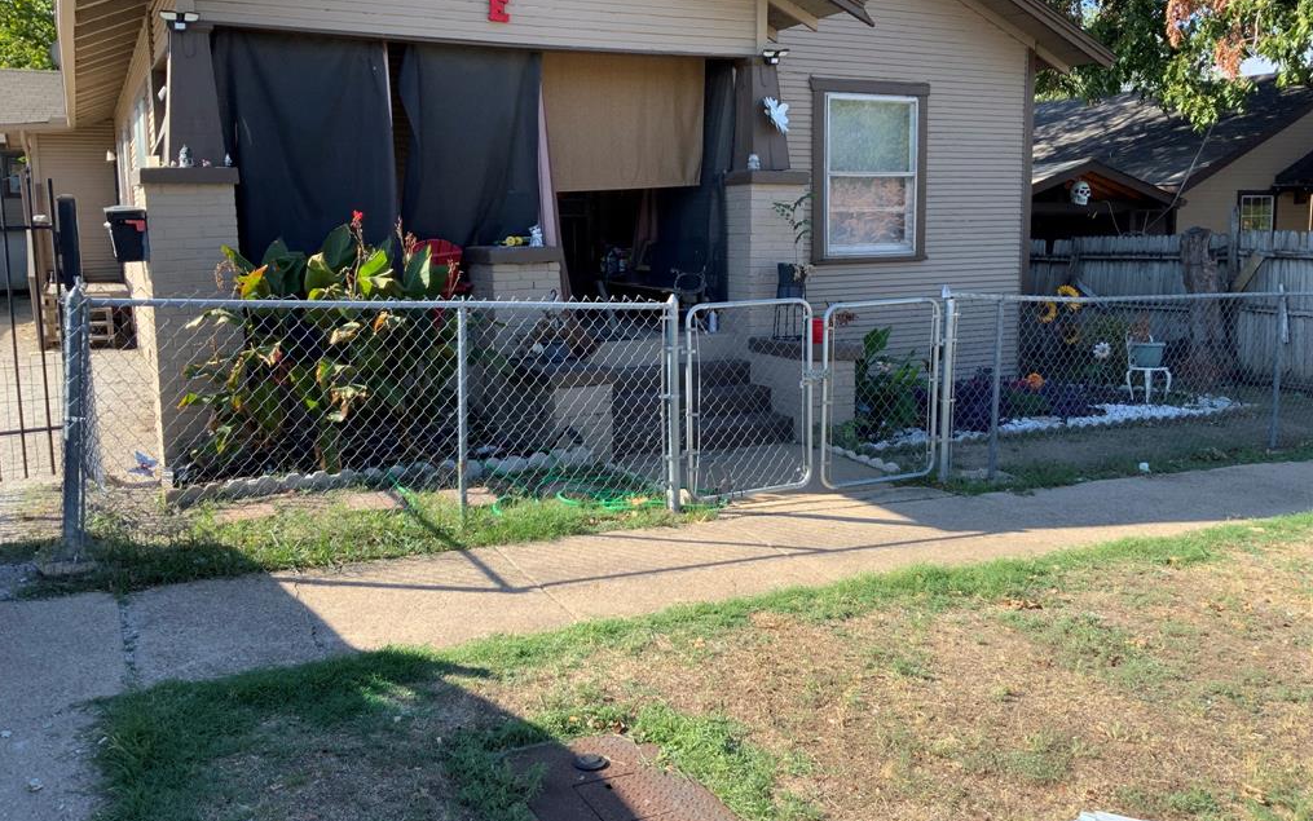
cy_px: 344
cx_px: 652
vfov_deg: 40.5
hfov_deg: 61.2
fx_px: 1110
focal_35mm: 31
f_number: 1.8
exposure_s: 1/534
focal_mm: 3
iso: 16
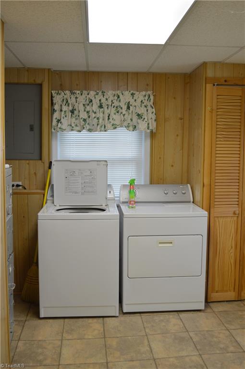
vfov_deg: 53.2
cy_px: 184
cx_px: 122
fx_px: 368
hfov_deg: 36.8
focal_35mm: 36
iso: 400
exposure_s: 1/60
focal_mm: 24
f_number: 4
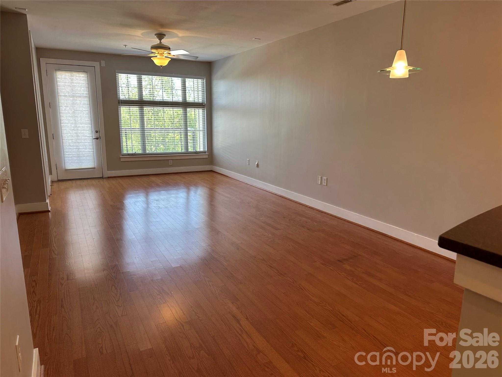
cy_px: 188
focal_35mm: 24
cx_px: 251
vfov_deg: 56.8
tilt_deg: -11.5
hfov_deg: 71.6
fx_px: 348
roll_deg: -0.3
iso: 50
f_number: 1.78
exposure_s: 1/120
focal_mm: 6.86
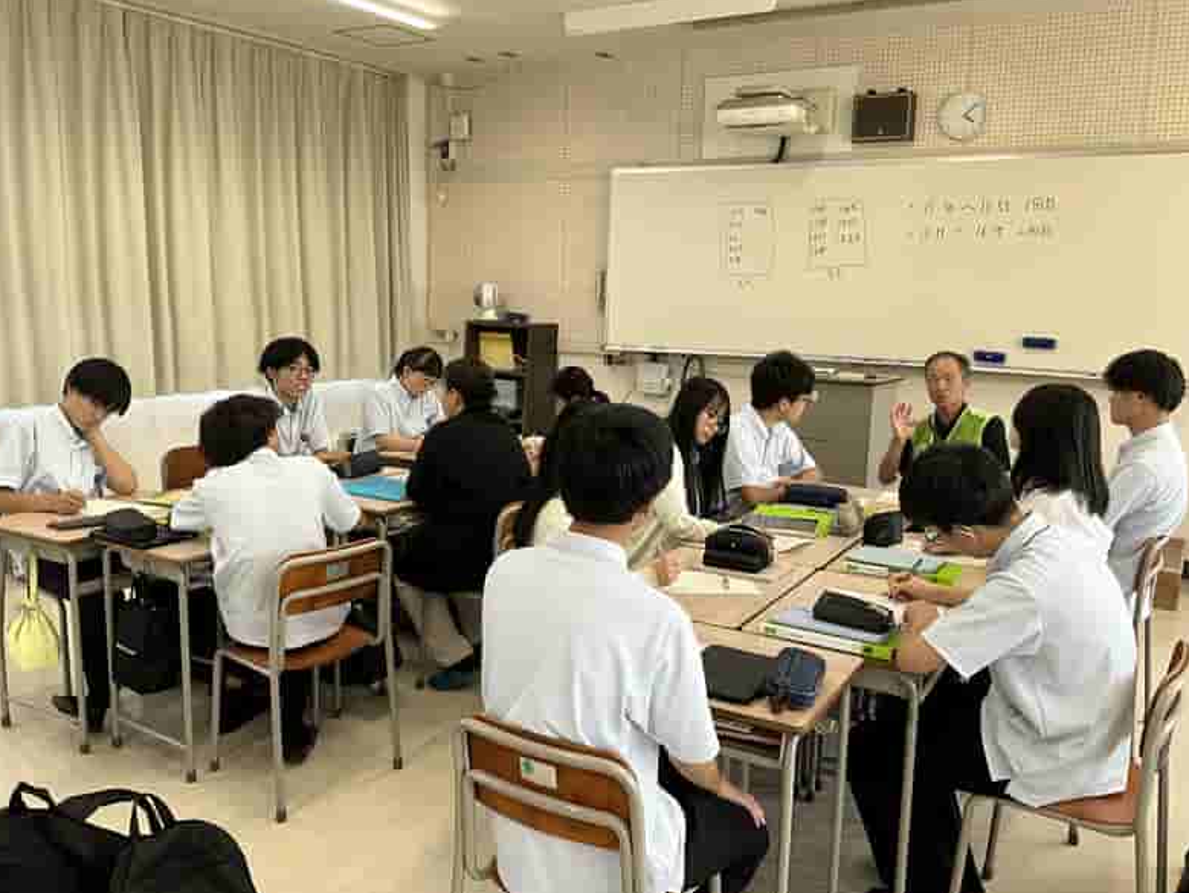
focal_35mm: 30
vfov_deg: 46.8
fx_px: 1031
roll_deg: -1.5
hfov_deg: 59.9
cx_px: 600
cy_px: 450
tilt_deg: -9.3
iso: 64
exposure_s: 1/122
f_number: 1.8
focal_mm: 3
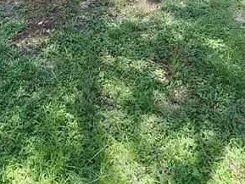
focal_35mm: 46
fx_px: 326
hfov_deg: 40.0
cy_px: -112
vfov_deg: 23.3
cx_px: 59
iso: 40
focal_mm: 1.74
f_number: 2.2
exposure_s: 1/969
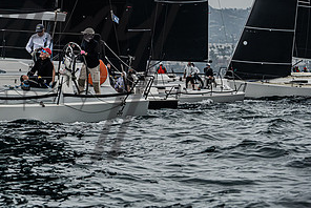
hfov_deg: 7.2
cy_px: 16
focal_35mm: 284
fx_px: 2456
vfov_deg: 4.8
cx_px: 44
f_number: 7.1
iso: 320
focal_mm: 145
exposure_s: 1/1600
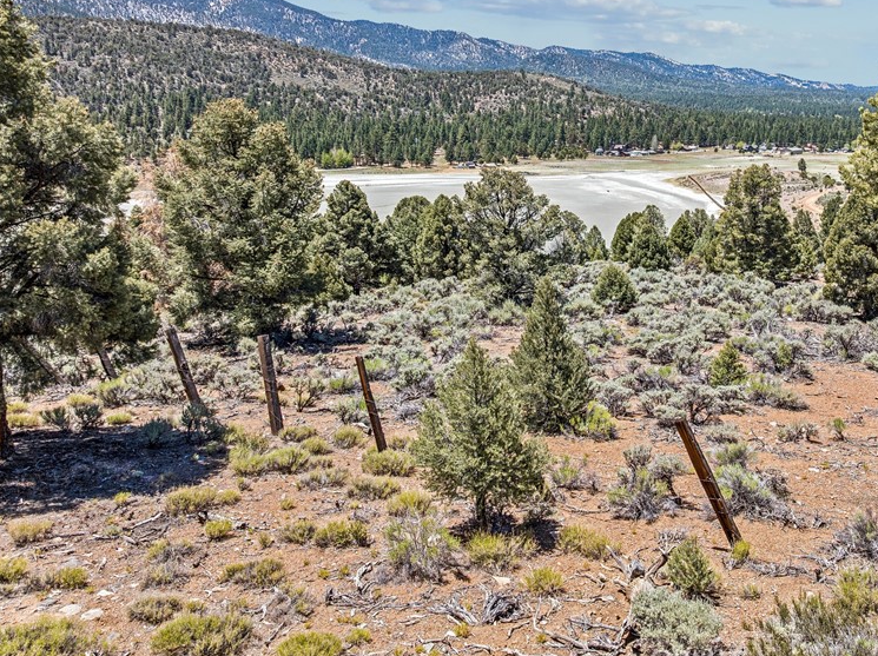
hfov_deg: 54.3
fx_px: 836
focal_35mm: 33
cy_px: 226
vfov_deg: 42.4
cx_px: 583
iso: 100
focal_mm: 12.3
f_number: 2.8
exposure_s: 1/40
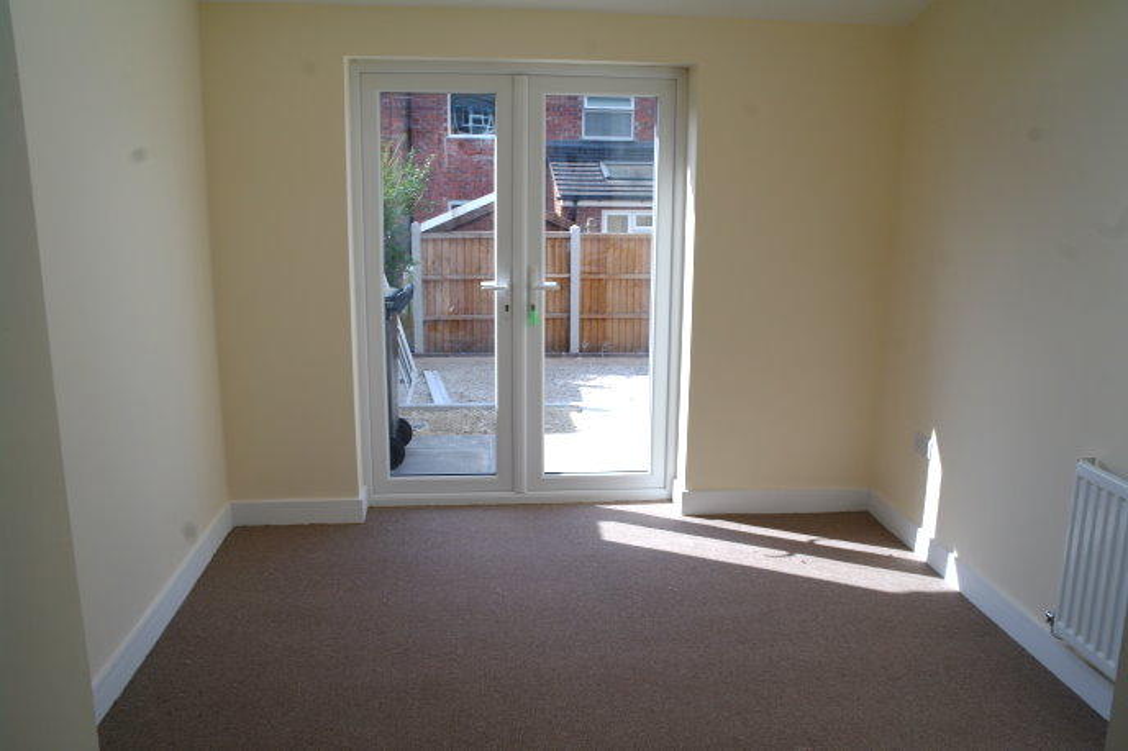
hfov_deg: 63.7
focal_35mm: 29
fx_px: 908
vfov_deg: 44.9
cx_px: 564
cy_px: 376
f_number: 10
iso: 100
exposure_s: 1/80
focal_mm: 19
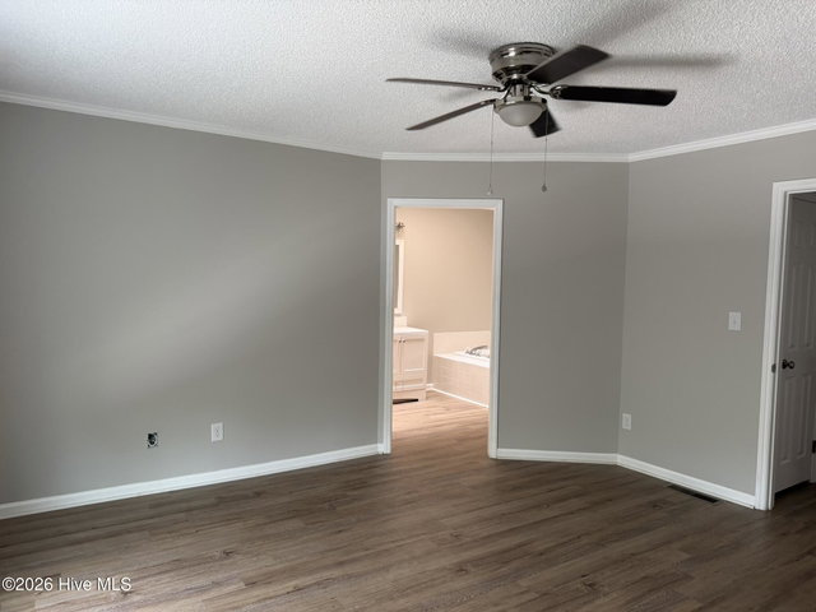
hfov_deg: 71.6
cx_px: 408
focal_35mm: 24
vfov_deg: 56.8
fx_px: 566
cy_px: 306
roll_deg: -0.8
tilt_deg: -2.4
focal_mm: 6.76
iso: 200
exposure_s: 1/121
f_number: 1.78
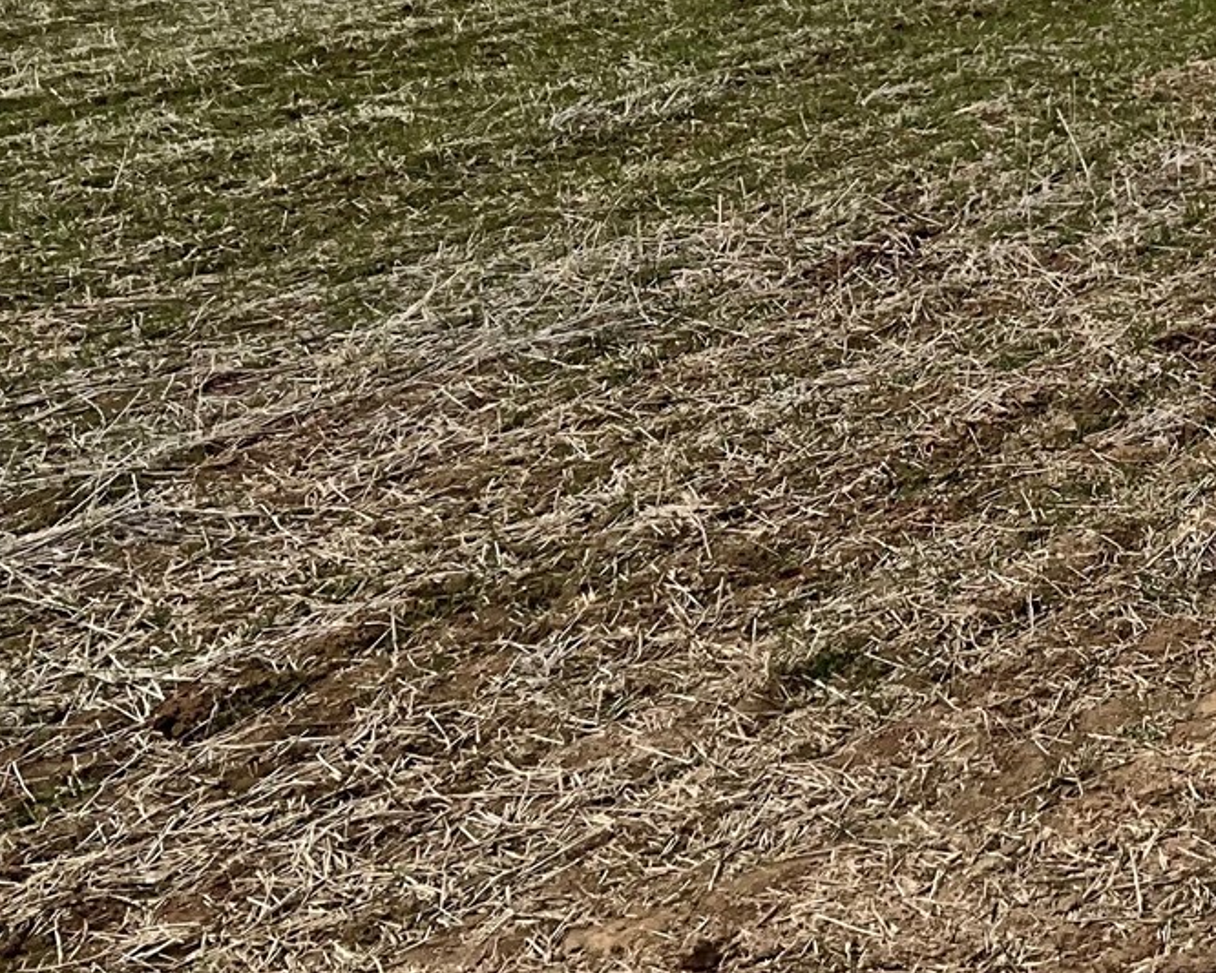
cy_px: -135
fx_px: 3131
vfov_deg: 17.0
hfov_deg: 20.6
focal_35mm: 87
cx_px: 1430
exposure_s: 1/2959
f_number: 1.8
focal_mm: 3
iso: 25
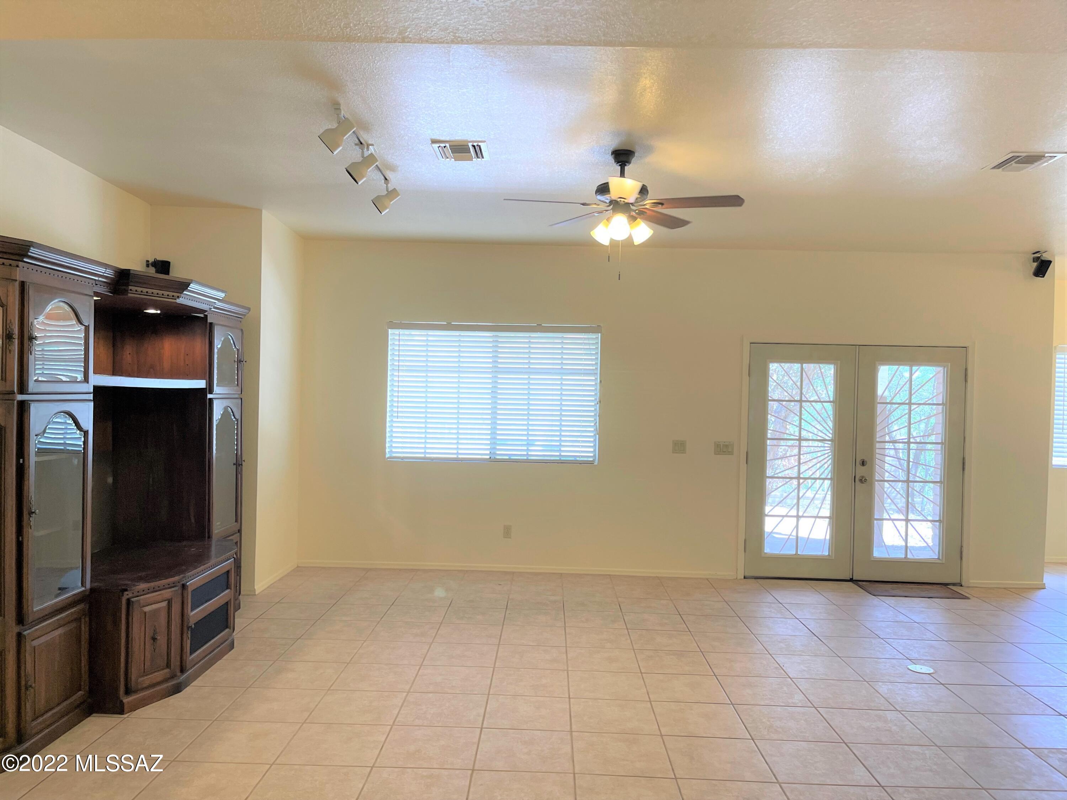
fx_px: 801
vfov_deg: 53.1
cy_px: 400
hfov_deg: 67.3
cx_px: 534
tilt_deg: -0.8
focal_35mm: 26
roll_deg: -1.6
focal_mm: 5.1
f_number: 1.6
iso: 64
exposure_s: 1/60
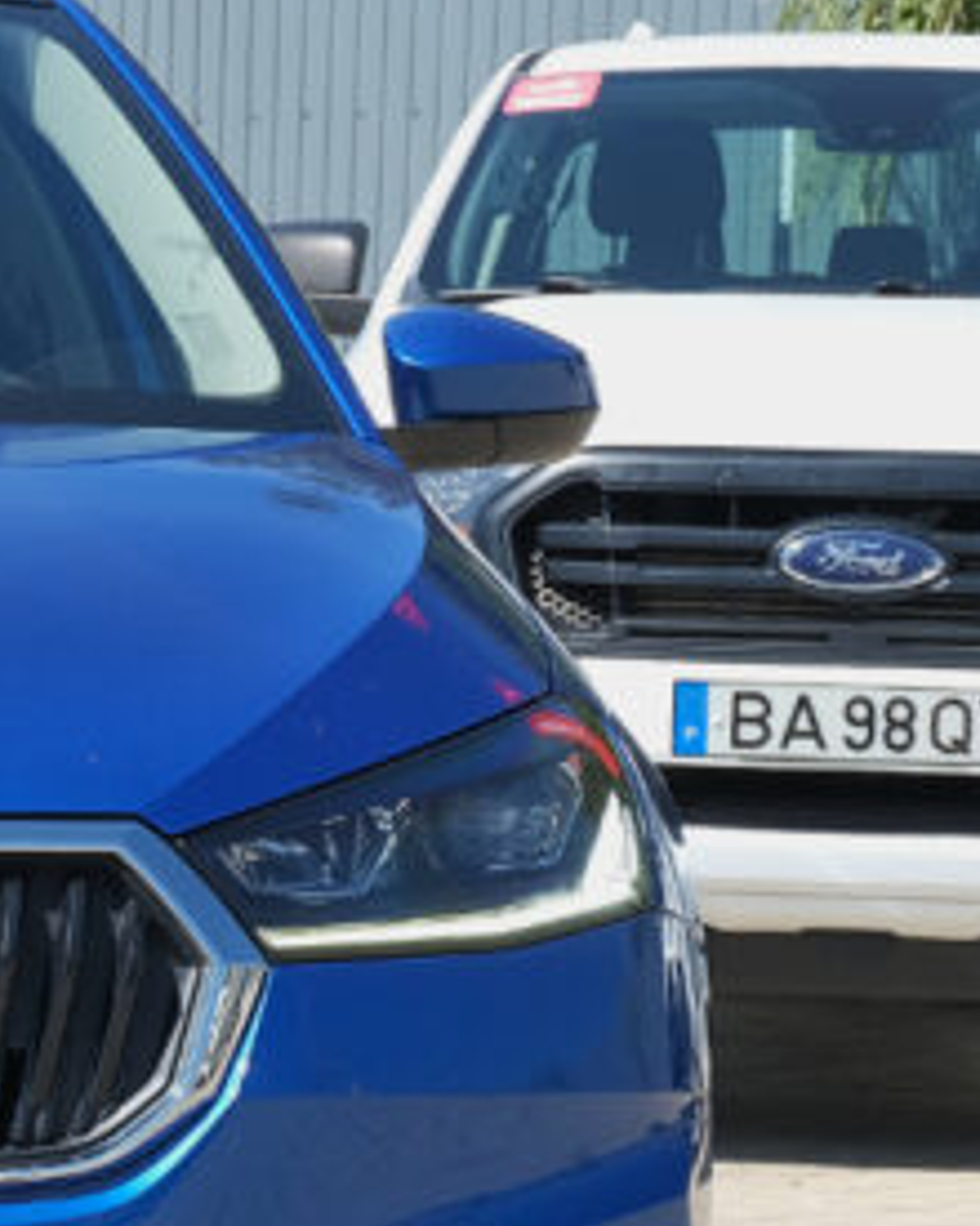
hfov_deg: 7.7
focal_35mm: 196
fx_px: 7106
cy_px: 894
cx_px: -503
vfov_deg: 9.8
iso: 160
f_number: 8
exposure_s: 1/180
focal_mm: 37.4
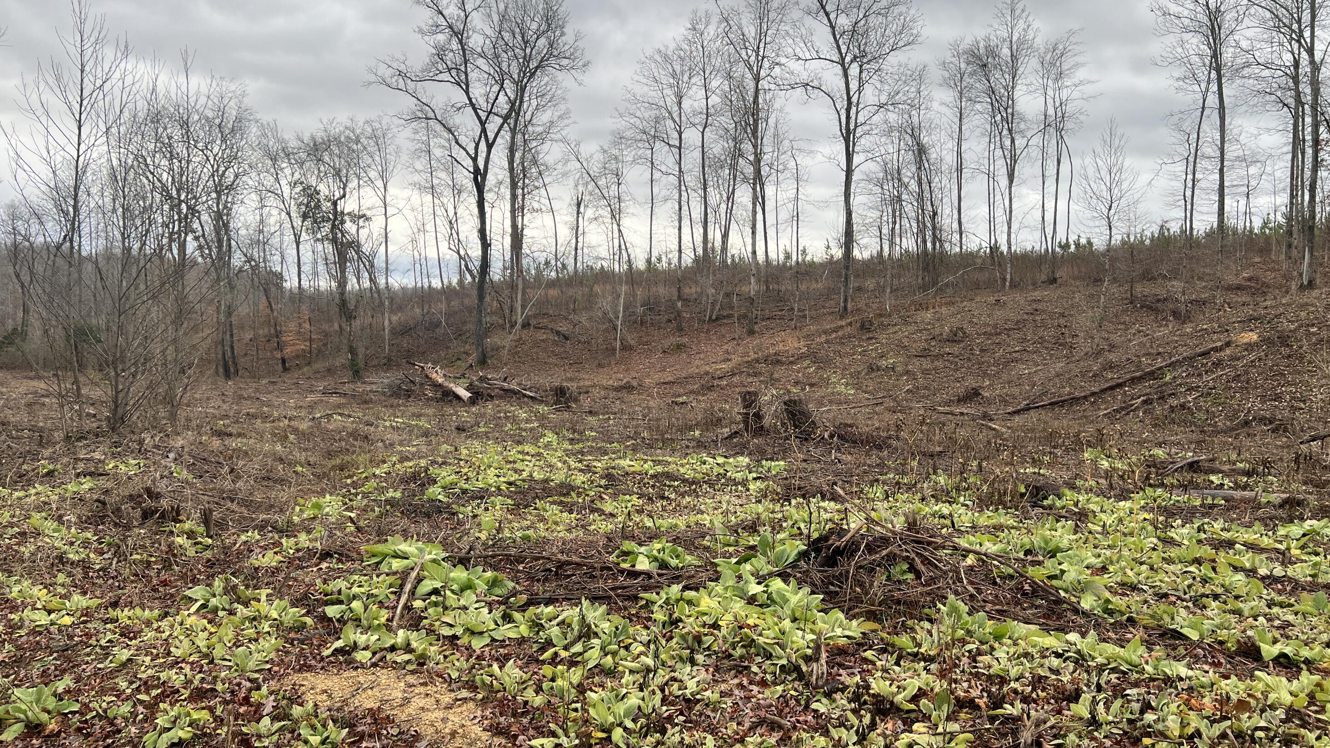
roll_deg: -0.4
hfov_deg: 66.1
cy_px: 351
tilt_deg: -0.2
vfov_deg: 40.2
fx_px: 1023
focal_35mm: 29
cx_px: 663
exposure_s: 1/917
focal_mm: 5.7
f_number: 1.5
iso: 50
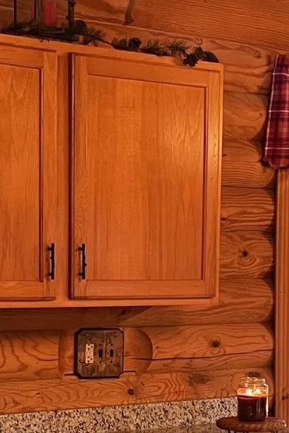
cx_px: 152
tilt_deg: -5.3
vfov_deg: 20.5
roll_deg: -0.1
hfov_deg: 14.0
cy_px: 363
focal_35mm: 98
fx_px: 1179
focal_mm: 5.7
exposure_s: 1/40
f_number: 1.5
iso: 500
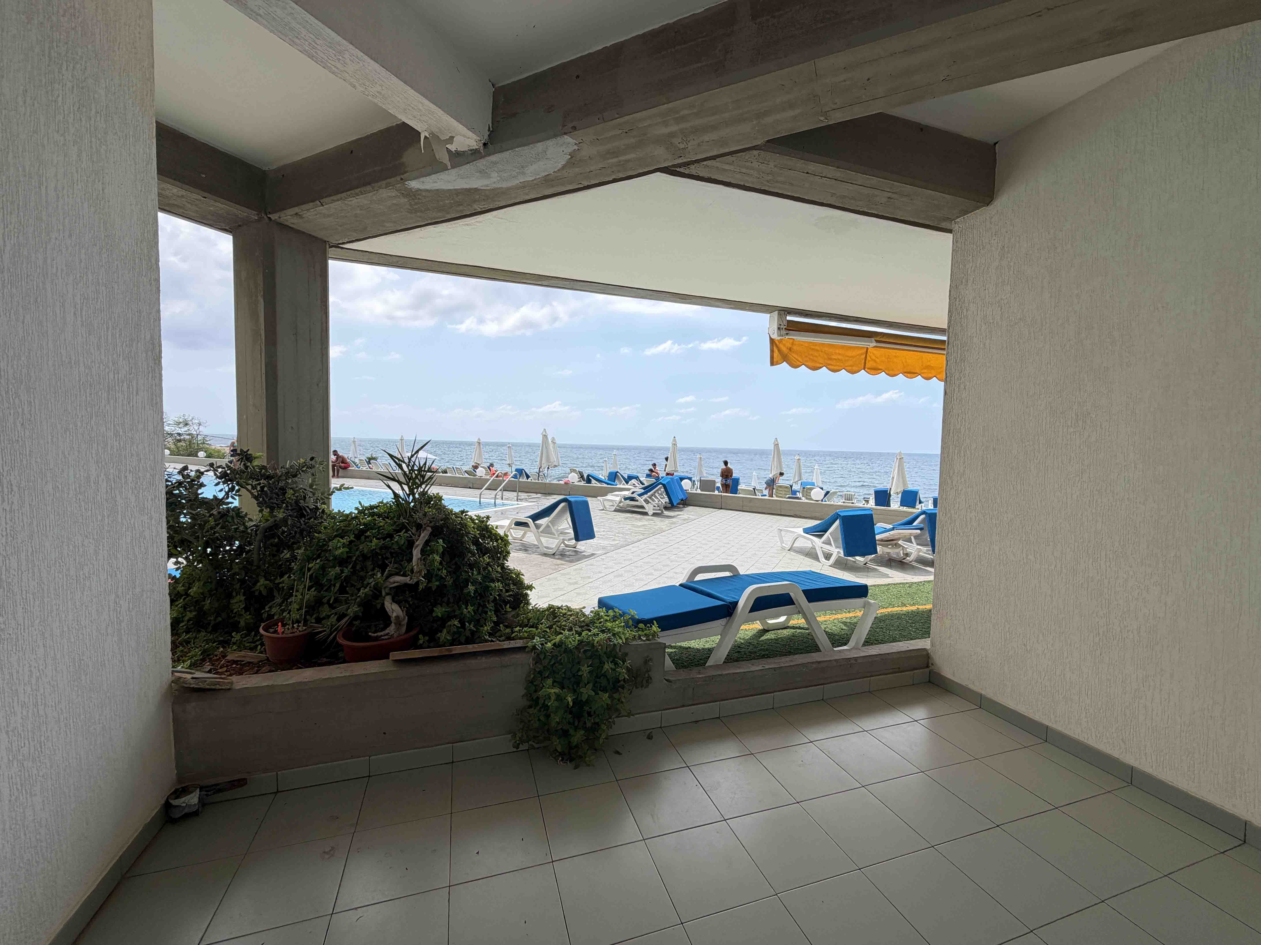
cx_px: 630
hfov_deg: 102.1
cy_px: 472
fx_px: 510
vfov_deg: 85.7
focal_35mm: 14
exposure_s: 1/770
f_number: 2.2
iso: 25
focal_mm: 2.22
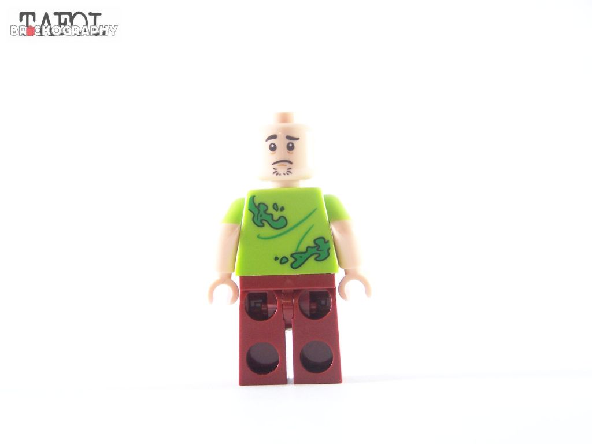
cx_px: 296
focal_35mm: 105
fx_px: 1796
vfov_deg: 14.1
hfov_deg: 18.7
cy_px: 222
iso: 200
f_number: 3.2
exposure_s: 1/20
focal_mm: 17.5
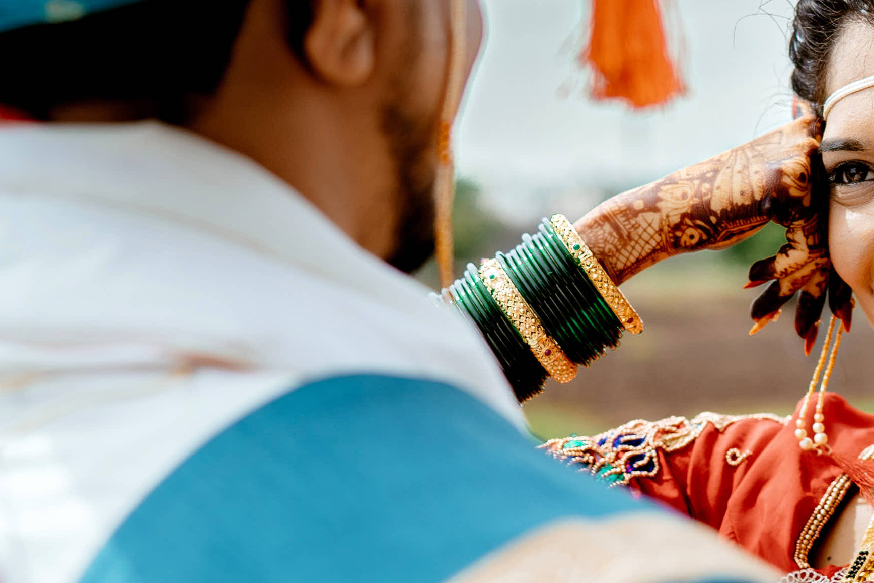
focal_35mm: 121
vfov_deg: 11.3
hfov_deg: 16.2
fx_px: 2937
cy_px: 300
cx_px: 1050
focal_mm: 35
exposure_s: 1/1600
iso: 100
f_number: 2
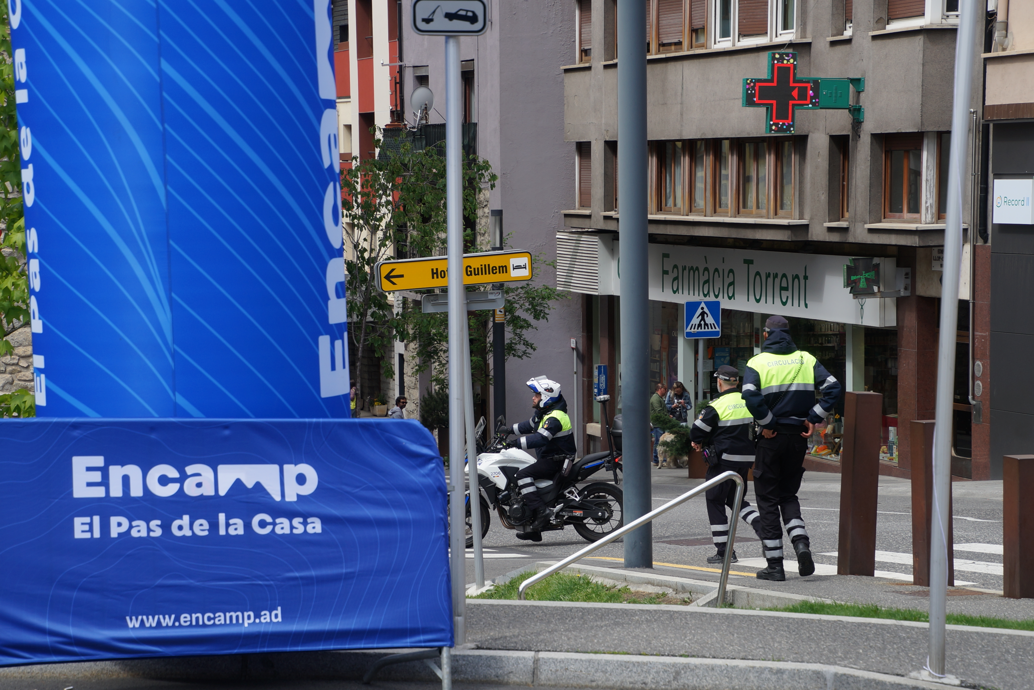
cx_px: 517
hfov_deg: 19.5
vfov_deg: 13.0
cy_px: 345
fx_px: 3016
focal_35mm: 105
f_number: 6.3
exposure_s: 1/160
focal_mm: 70
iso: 100
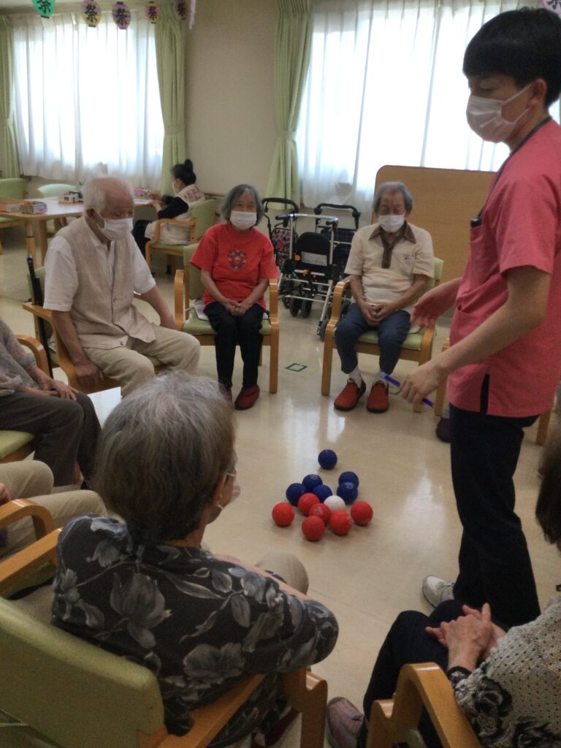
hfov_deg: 45.4
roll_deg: -2.3
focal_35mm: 31
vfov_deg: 58.4
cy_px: 374
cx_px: 280
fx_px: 670
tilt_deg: -20.5
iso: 32
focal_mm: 3.3
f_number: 2.4
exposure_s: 1/30
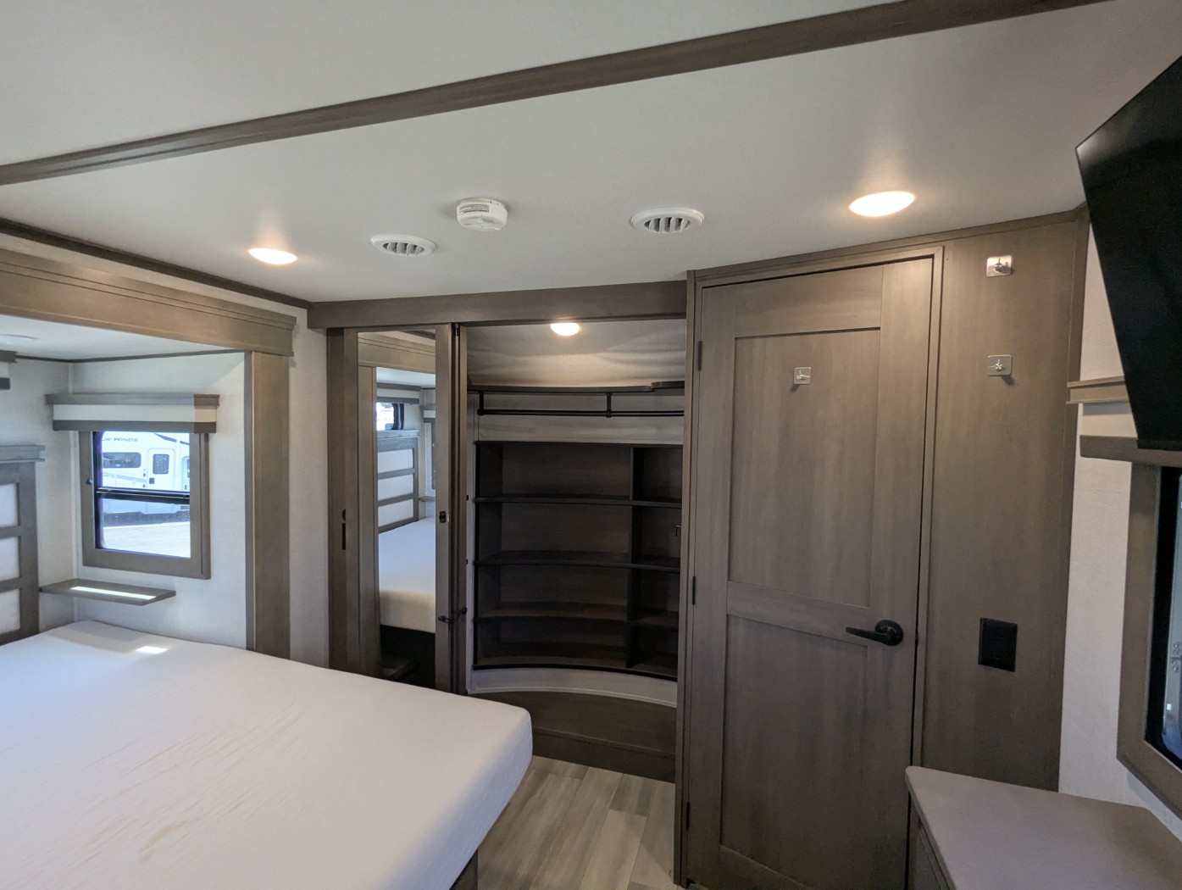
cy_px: 445
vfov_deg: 78.2
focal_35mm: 16
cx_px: 591
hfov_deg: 94.4
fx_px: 547
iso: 199
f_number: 2.2
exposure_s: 1/129
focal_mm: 2.35
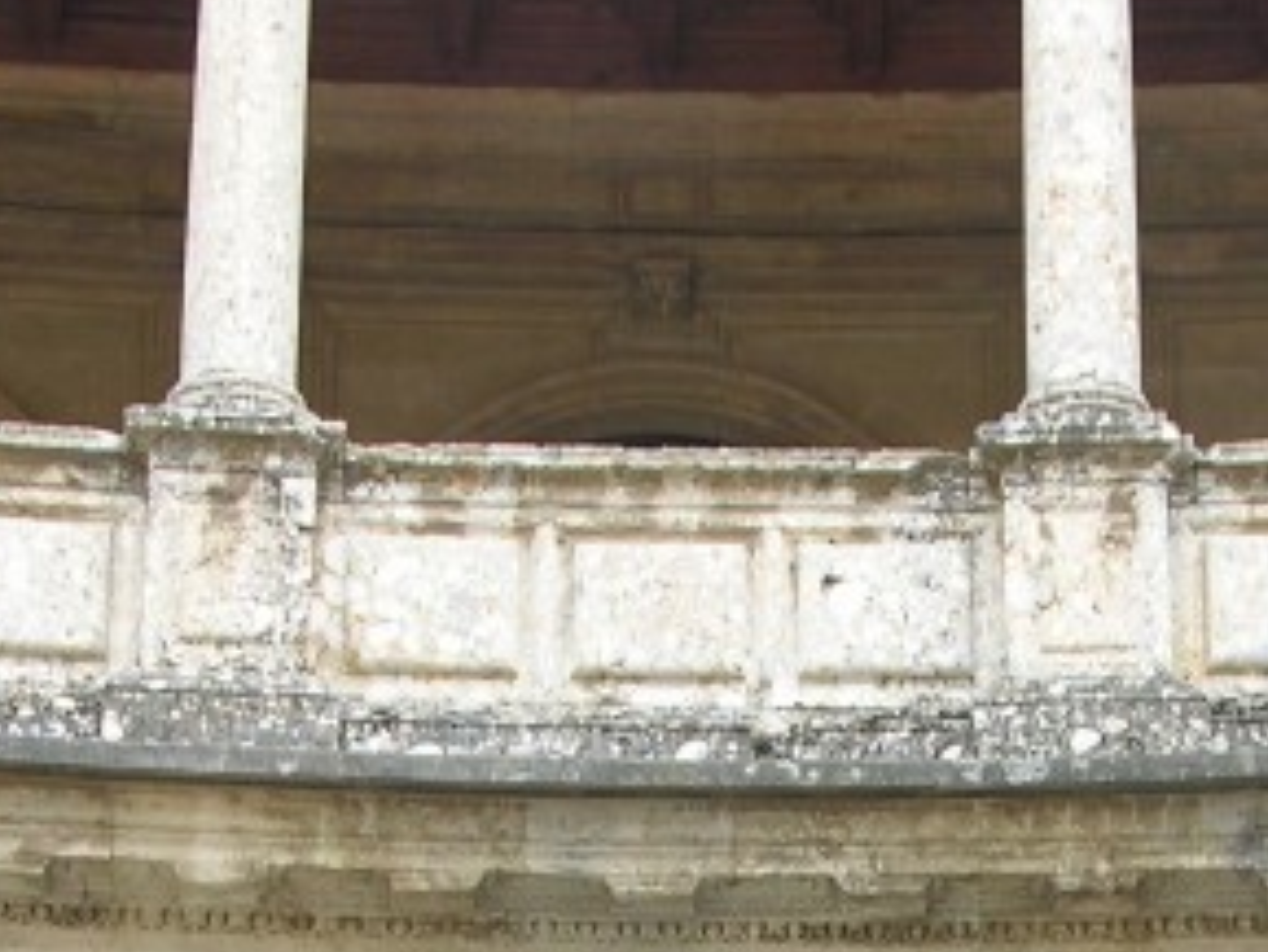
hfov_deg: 15.9
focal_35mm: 124
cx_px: 851
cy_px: 1246
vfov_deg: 11.6
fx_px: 4544
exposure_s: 1/62.5
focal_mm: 8.9
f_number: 3.5
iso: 50
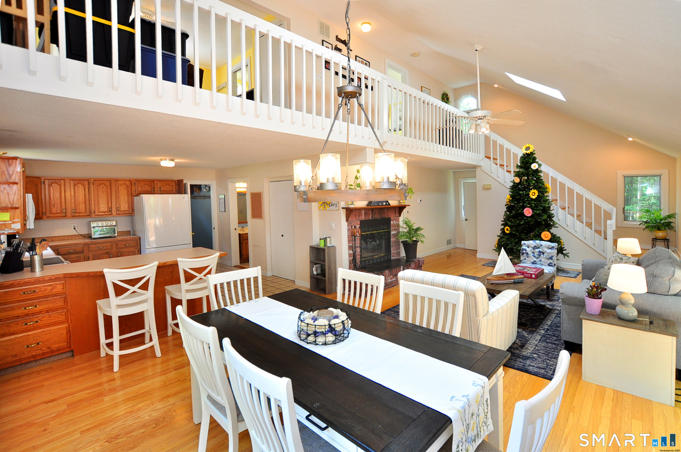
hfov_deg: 100.5
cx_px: 340
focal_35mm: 15
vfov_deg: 77.2
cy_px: 226
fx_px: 283
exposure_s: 1/40
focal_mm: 10
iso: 320
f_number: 4.5
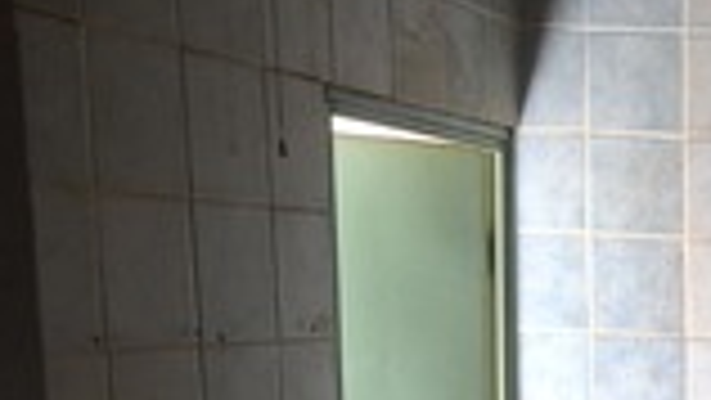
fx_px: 1603
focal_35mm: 85
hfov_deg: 22.0
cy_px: 640
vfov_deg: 13.3
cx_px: 970
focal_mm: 4
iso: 250
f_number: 1.8
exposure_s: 1/50
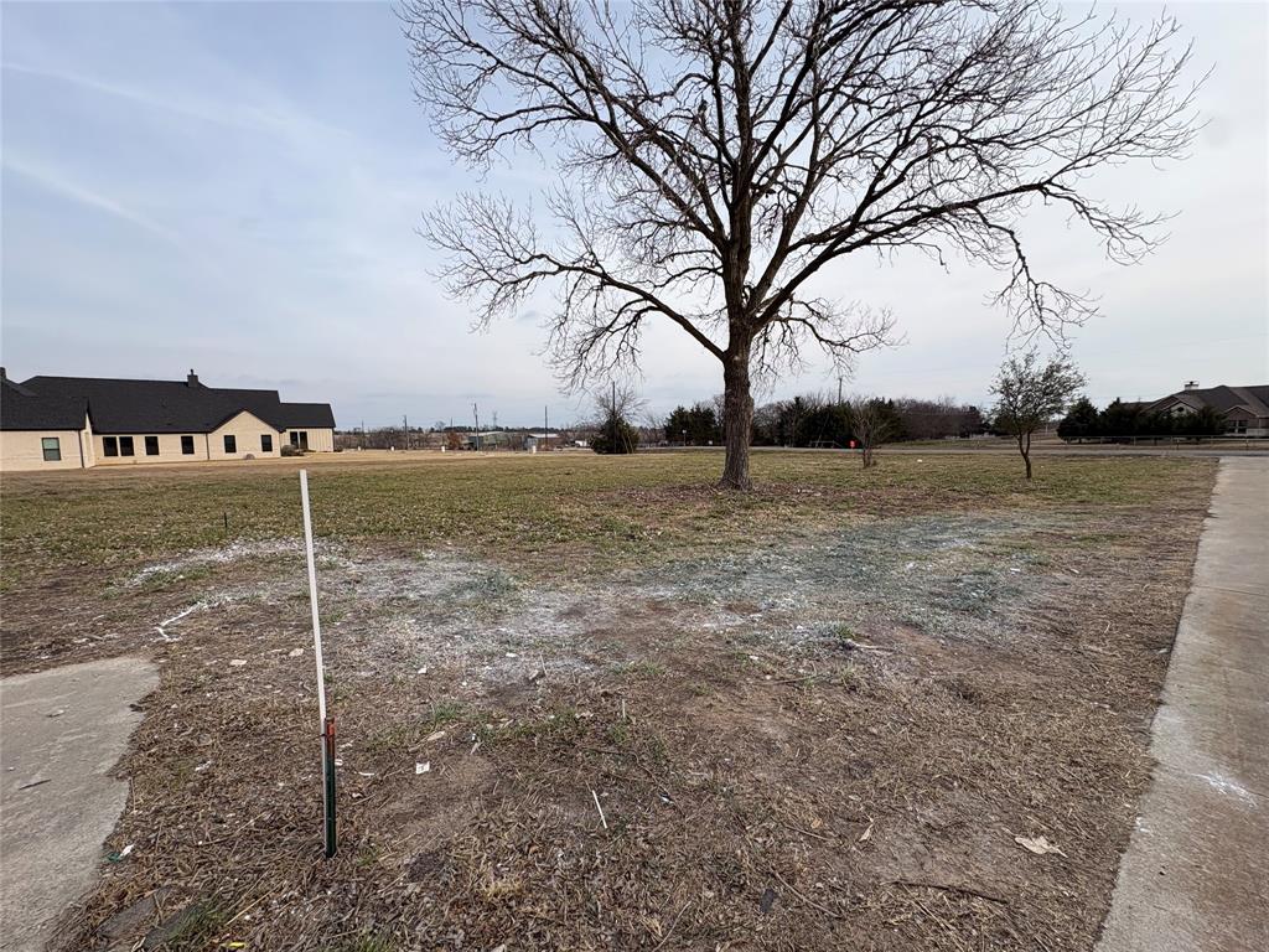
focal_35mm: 14
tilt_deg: -5.1
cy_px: 476
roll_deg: +0.6
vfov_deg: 85.7
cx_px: 634
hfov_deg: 102.1
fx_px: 513
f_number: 2.2
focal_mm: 2.22
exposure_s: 1/1143
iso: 40
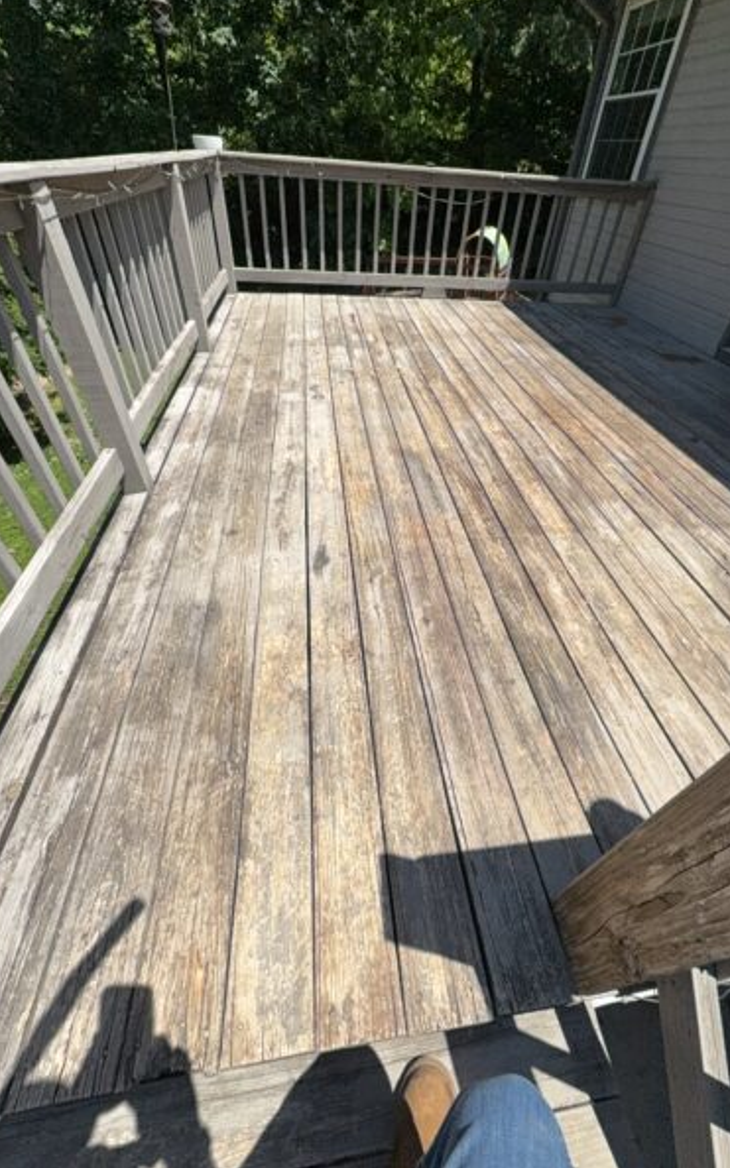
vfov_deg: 101.5
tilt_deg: -42.9
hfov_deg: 74.6
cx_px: 394
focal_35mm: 15
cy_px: 580
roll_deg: -4.7
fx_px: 478
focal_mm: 2.22
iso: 16
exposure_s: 1/741
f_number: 2.2
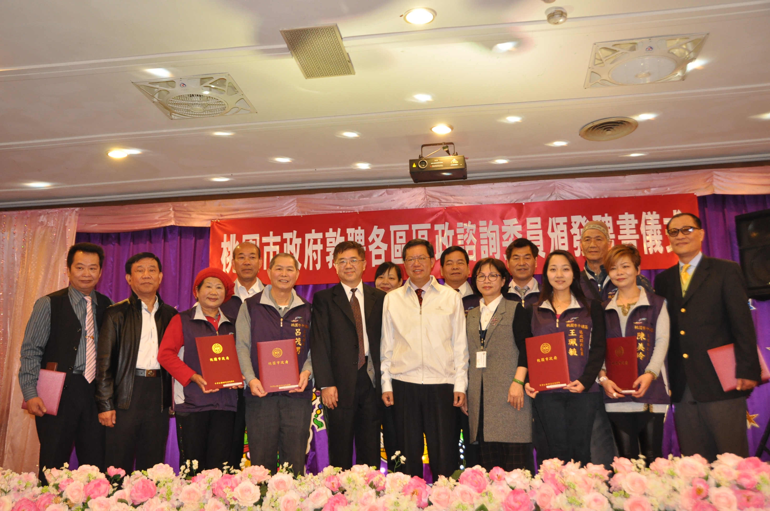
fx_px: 769
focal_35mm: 36
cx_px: 385
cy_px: 256
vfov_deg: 36.8
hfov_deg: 53.2
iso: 1250
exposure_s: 1/60
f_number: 4.5
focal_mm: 24
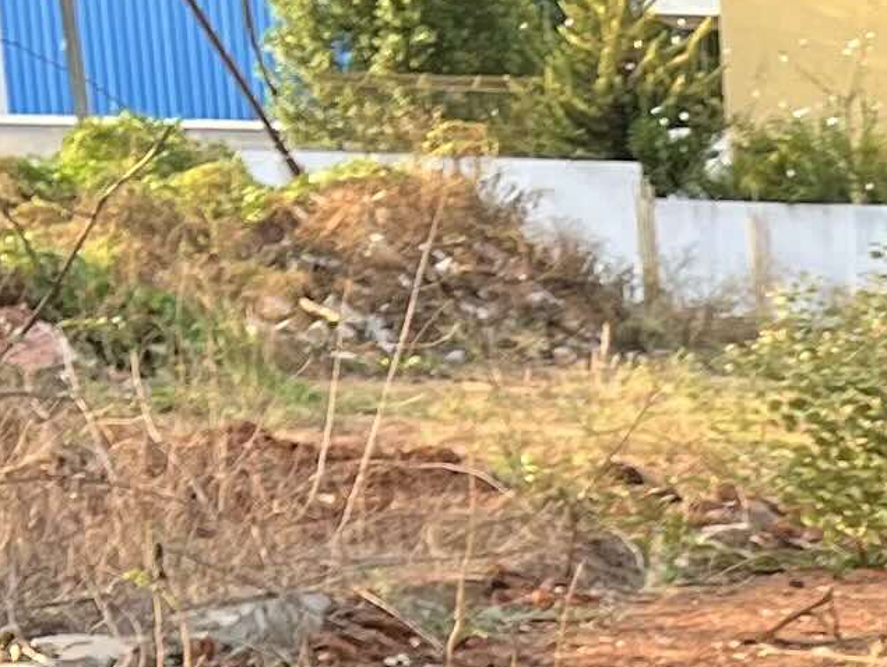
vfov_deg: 8.3
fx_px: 4230
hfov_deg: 10.5
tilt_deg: -14.9
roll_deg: -1.1
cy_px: 1561
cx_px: 2052
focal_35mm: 165
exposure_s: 1/164
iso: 64
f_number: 1.6
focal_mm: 5.1
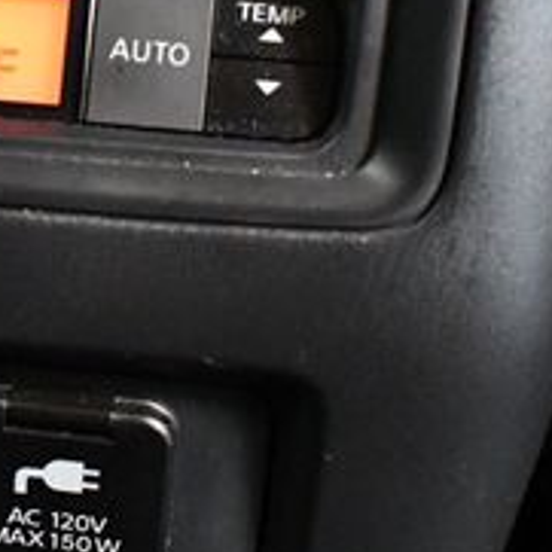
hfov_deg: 15.6
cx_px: -95
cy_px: 271
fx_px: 1948
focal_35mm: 108
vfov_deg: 16.1
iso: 9000
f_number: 3.5
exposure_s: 1/60
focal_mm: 18
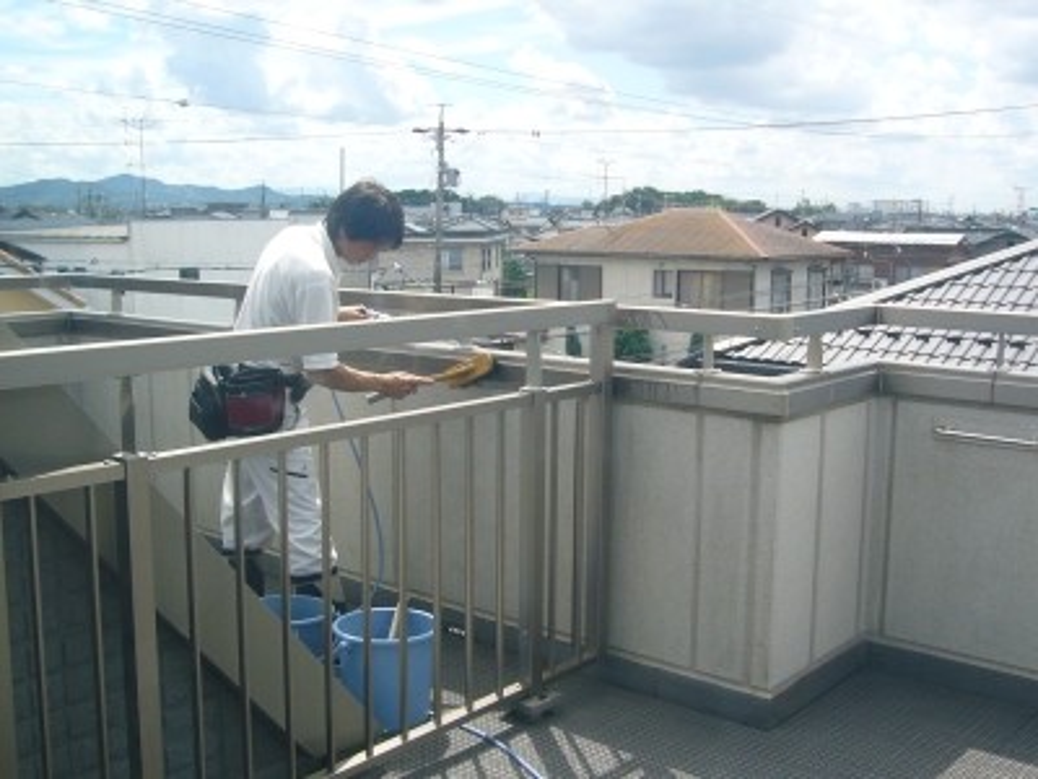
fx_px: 1199
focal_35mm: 40
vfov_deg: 36.0
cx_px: 519
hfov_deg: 46.8
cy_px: 390
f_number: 5.6
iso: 80
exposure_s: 1/200
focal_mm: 4.7
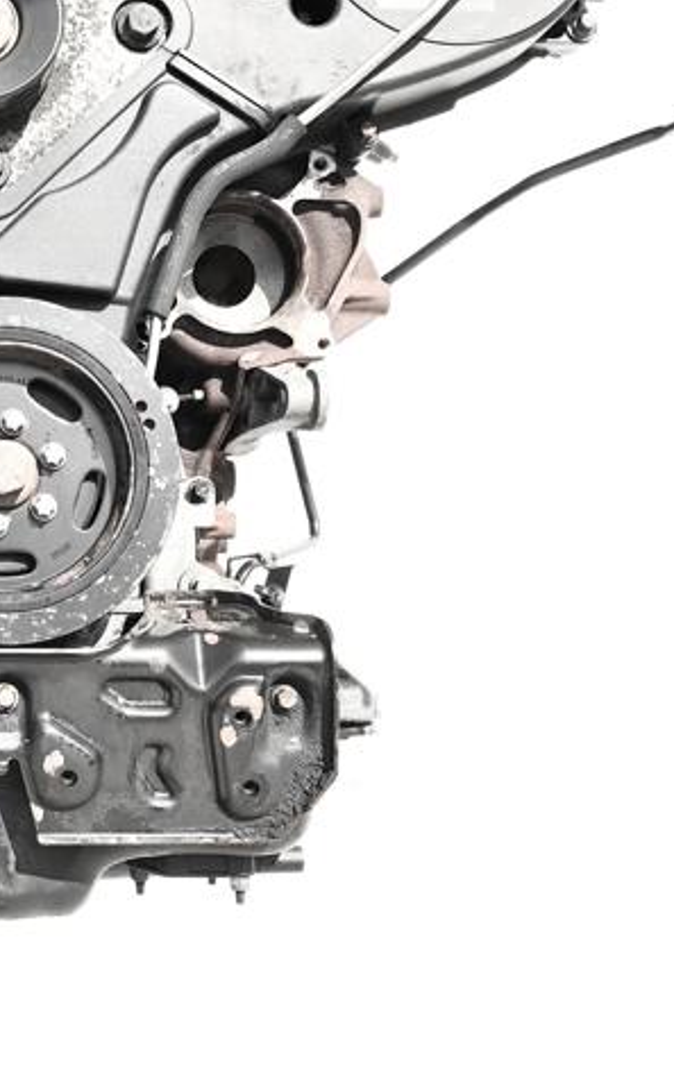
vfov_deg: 49.3
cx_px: 36
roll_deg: +1.0
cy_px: 537
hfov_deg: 30.3
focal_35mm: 40
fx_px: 1175
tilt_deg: +2.0
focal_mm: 3.99
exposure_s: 1/552
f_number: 1.8
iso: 20
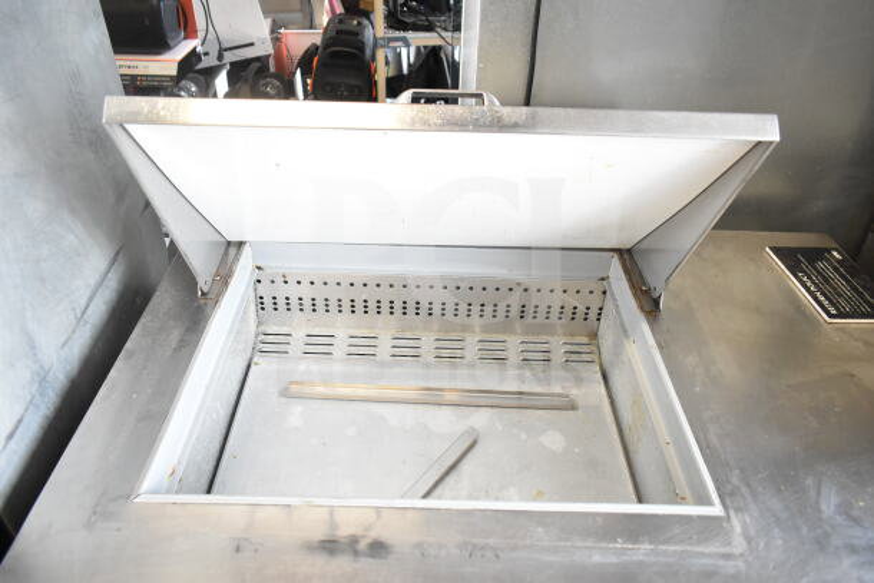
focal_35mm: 27
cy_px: 292
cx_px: 437
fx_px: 656
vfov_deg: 48.0
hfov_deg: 67.4
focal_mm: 18
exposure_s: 1/60
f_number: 4
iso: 1600
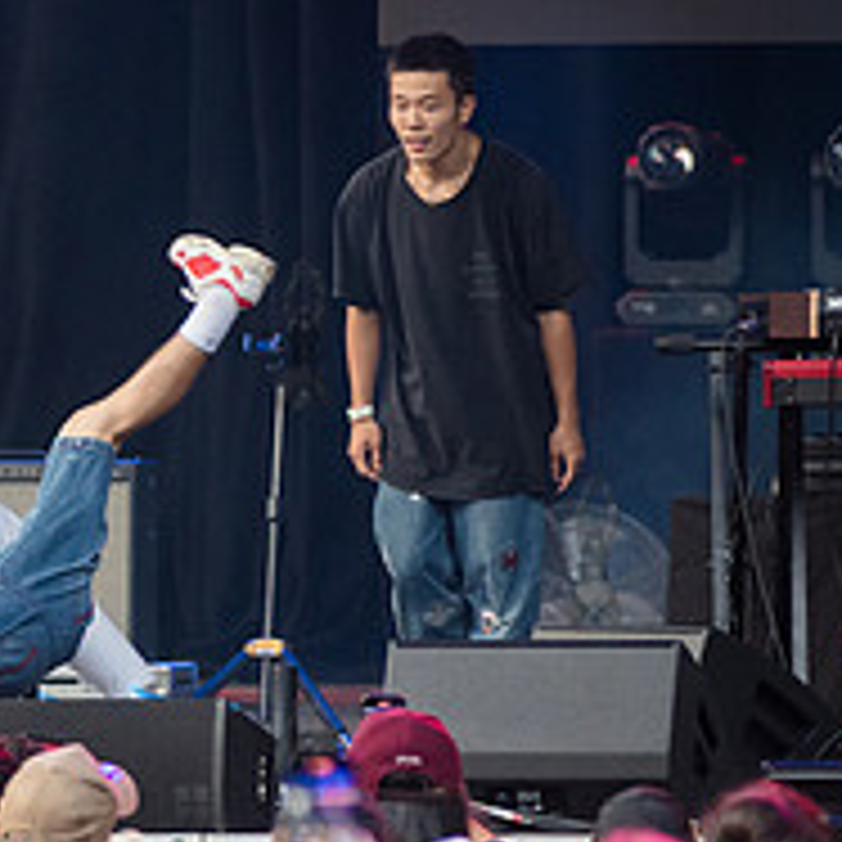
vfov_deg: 3.6
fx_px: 13485
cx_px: -397
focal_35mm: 490
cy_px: 619
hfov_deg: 3.6
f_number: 4
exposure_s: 1/800
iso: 2000
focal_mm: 170
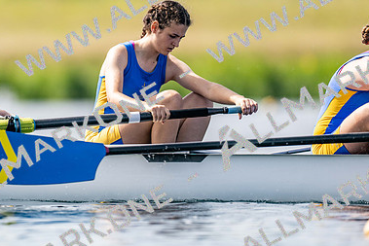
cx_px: 135
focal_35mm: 918
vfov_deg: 1.5
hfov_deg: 2.2
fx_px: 9413
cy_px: 79
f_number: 4
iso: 200
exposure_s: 1/2500
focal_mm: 600
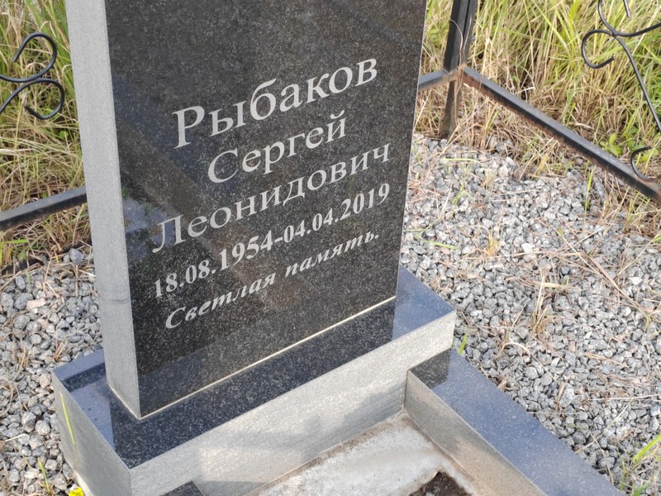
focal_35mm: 60
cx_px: 330
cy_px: 248
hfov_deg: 32.2
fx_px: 1146
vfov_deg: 24.4
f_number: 1.9
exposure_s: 1/170
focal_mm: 5.52
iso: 125
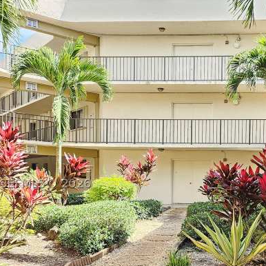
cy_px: 183
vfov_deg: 37.8
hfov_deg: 37.5
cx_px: 196
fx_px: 383
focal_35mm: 44
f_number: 1.8
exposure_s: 1/213
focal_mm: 5
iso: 50
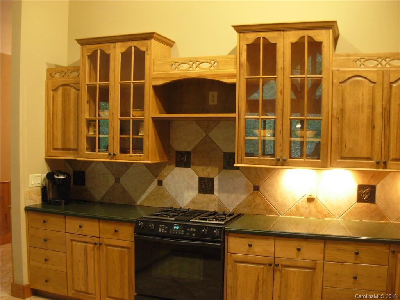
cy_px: 150
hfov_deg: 49.0
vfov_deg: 37.7
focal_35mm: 38
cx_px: 200
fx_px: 439
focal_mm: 6.3
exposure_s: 1/2.1
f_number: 2.9
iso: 200
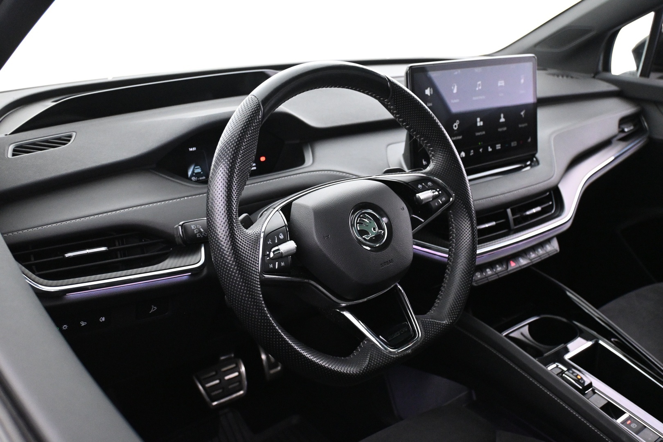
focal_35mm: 34
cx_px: 332
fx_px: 622
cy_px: 221
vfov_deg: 39.1
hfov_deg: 56.1
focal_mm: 22.5
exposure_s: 1/30
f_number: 4
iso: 4000
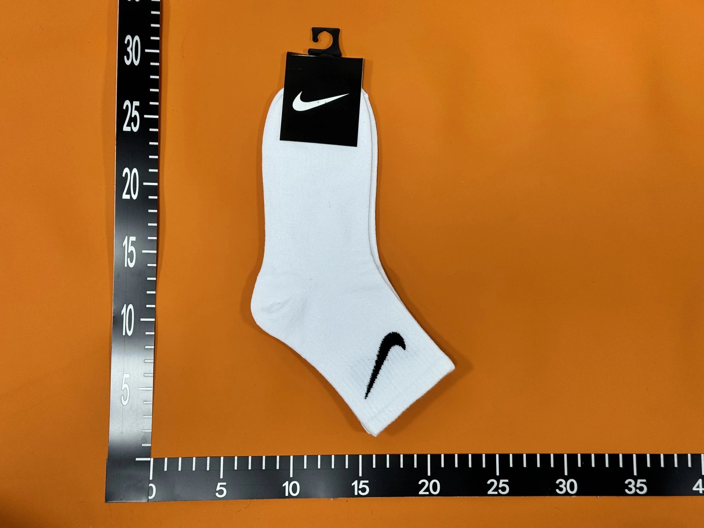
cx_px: 352
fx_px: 976
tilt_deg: -83.3
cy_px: 264
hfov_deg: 39.7
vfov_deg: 30.3
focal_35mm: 48
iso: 80
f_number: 1.78
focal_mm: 6.76
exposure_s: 1/50
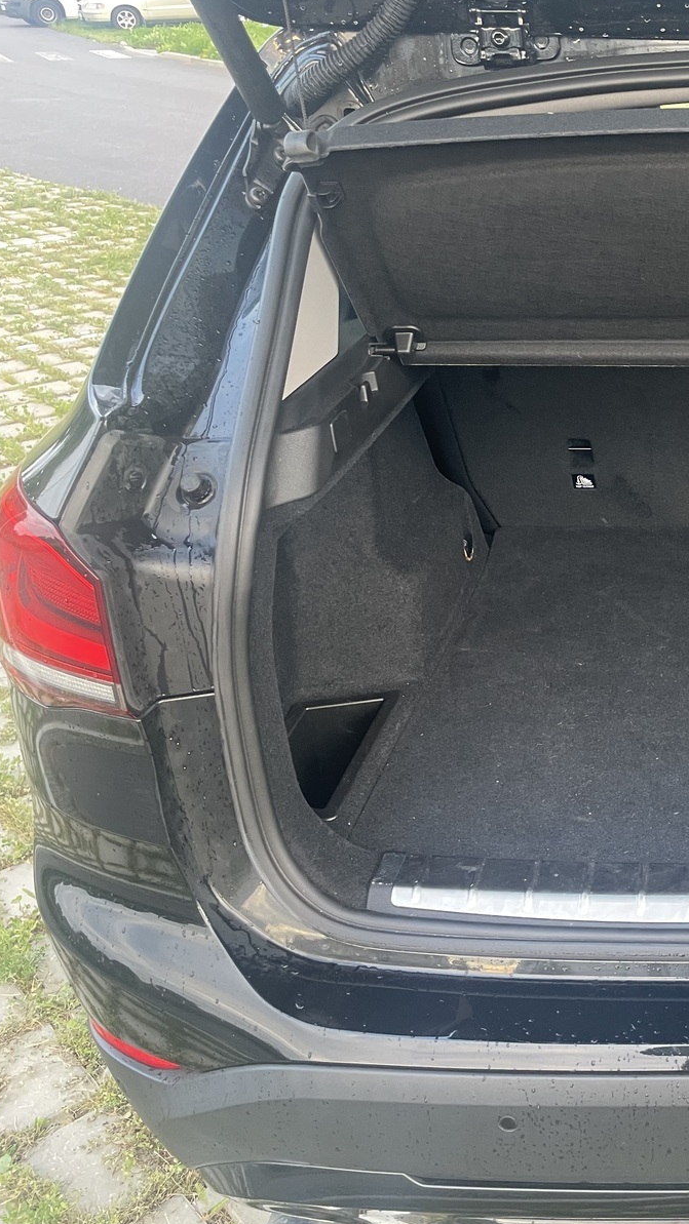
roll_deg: -0.1
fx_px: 1234
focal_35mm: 38
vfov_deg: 52.8
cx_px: 812
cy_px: 611
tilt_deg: -26.5
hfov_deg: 27.6
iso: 160
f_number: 1.6
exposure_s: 1/60
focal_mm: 4.2
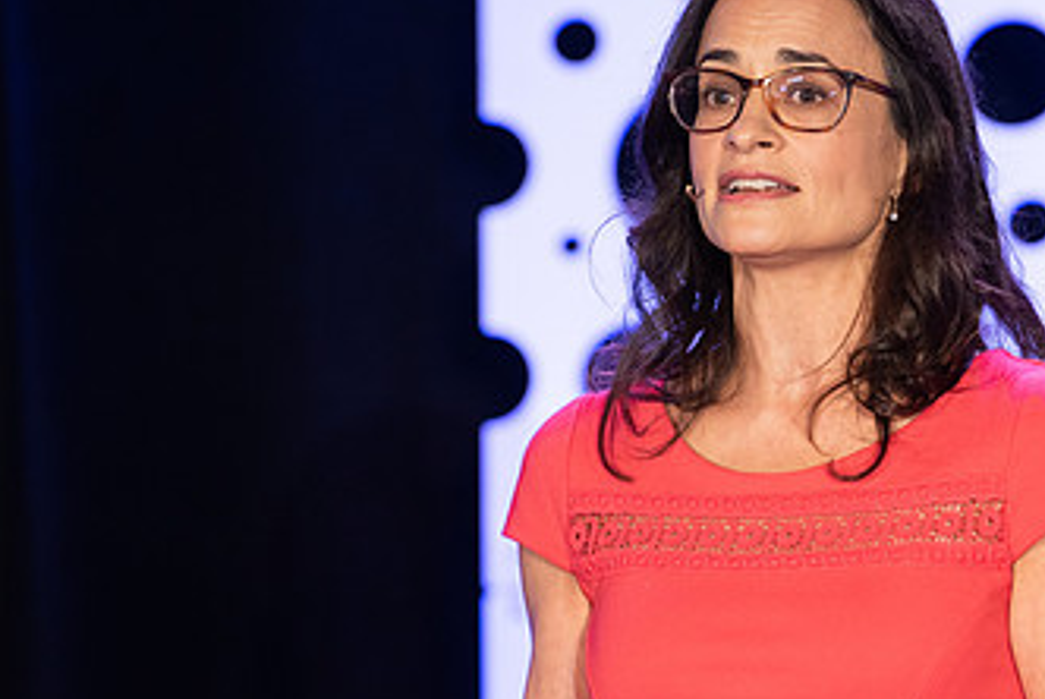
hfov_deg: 5.0
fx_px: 11911
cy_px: 471
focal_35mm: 410
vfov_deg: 3.4
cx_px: 936
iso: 1000
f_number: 4.5
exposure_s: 1/200
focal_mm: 200
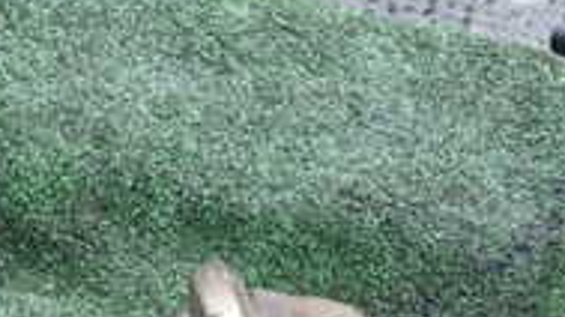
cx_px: 284
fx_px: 1557
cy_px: 562
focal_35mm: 104
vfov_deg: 10.9
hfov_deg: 20.6
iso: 100
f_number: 2.3
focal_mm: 5.4
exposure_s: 1/80
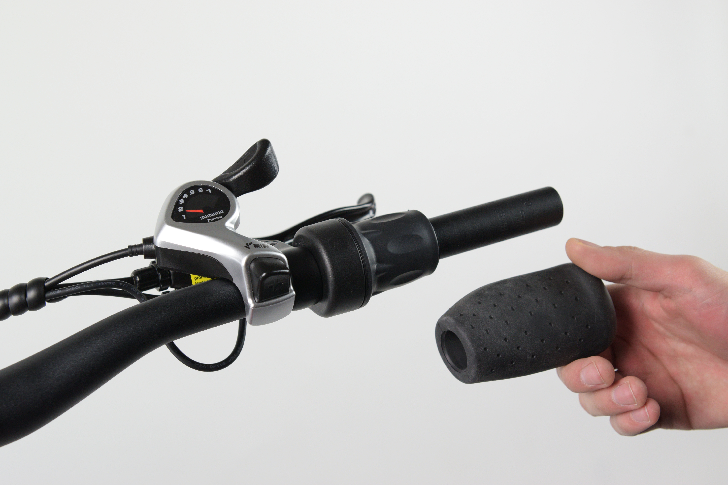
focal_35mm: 82
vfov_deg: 16.6
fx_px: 1668
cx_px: 364
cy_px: 242
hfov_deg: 24.6
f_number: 6.3
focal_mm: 55
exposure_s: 1/50
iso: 800
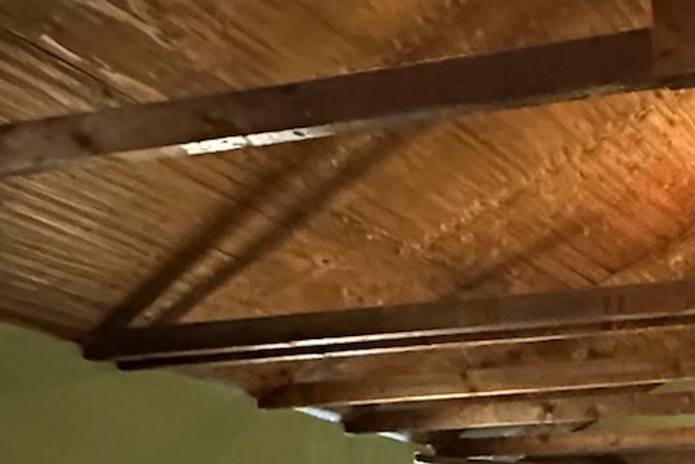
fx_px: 1217
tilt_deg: -4.7
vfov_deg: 18.0
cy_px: 786
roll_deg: +1.4
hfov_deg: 26.7
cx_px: 914
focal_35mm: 63
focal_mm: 2.22
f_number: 2.2
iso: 1250
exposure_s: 1/40
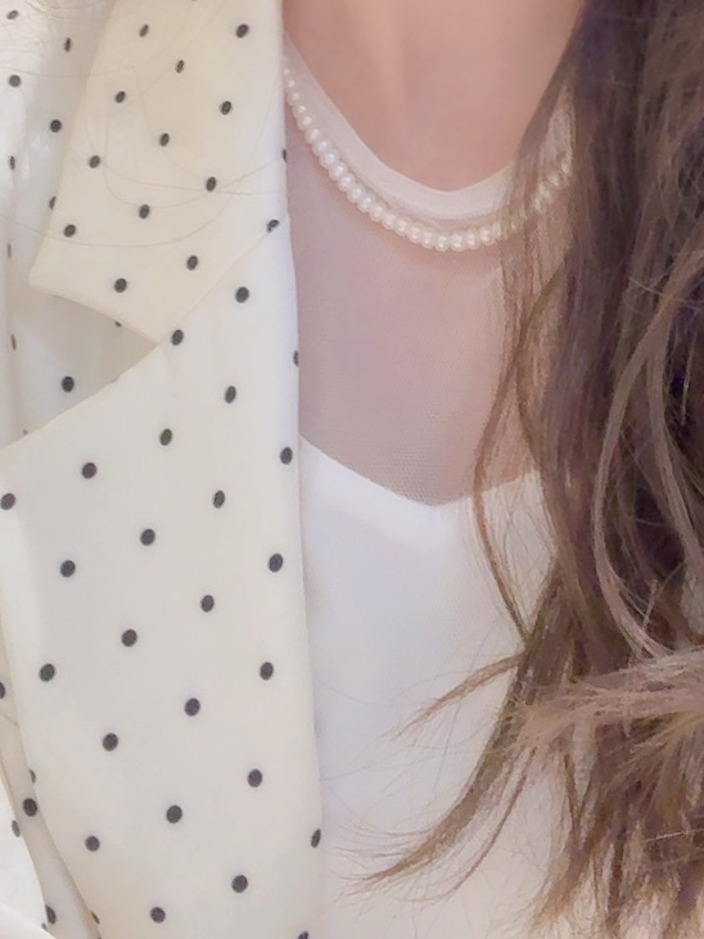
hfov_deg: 22.1
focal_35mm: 66
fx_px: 1790
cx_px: 487
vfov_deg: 27.1
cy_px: -77
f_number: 1.9
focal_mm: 2.69
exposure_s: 1/33
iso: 320
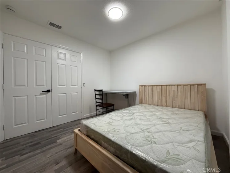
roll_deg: +0.9
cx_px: 115
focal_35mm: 14
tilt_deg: +1.2
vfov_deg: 85.7
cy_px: 86
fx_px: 93
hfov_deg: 102.1
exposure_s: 1/120
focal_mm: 2.22
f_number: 2.2
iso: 250
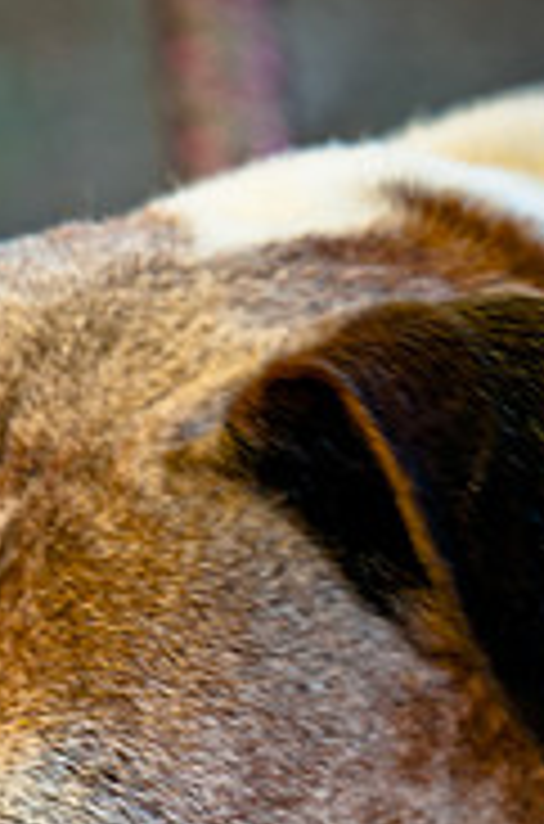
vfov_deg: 3.6
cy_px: 887
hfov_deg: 2.4
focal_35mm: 573
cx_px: 25
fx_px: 13067
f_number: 5
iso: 200
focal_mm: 155
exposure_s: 1/160
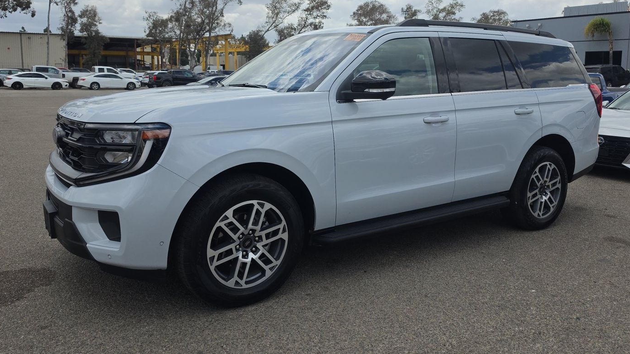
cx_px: 319
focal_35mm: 29
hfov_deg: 66.1
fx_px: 485
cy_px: 137
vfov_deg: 40.0
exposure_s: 1/7940
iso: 59
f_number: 1.4
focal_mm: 6.5
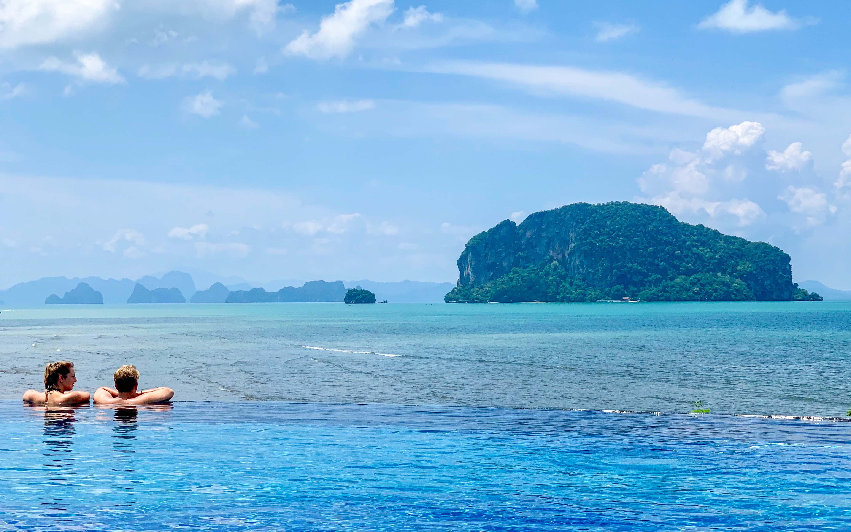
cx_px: 426
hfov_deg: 36.3
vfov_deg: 23.1
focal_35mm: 56
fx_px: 1299
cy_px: 235
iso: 16
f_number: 2.4
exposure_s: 1/2000
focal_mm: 6
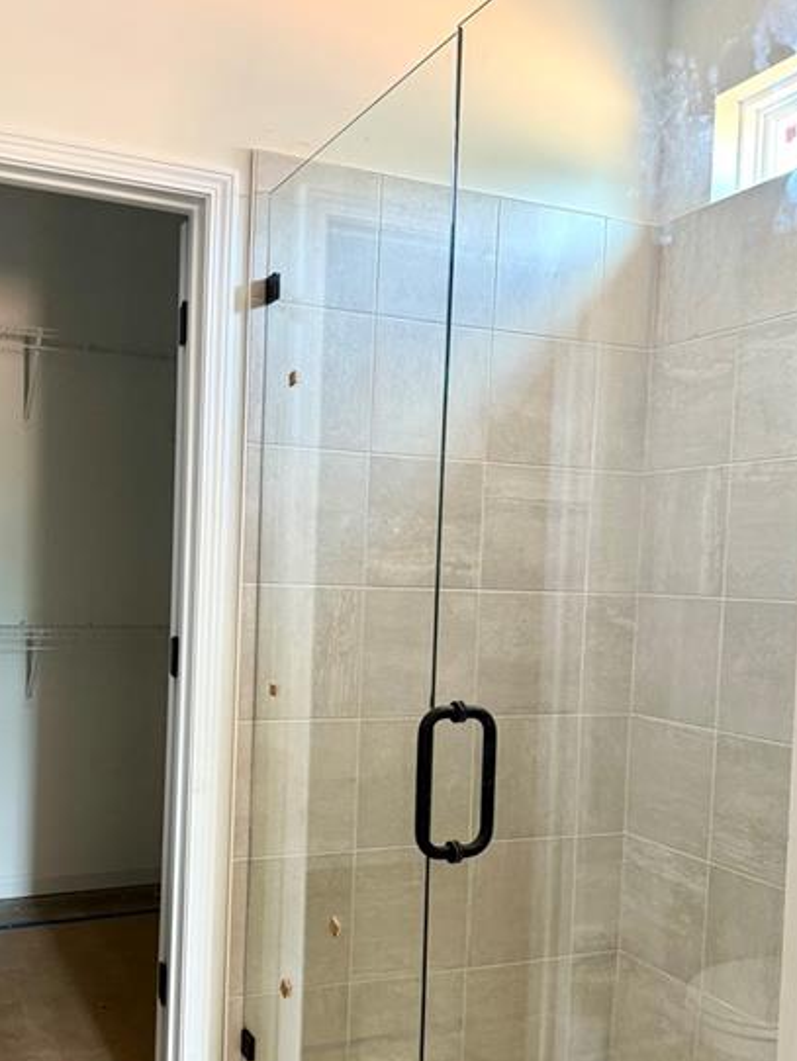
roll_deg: -3.0
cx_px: 278
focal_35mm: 34
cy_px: 623
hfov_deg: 41.4
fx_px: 1043
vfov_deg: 53.7
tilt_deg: -2.2
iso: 200
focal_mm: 6.76
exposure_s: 1/72
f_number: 1.78
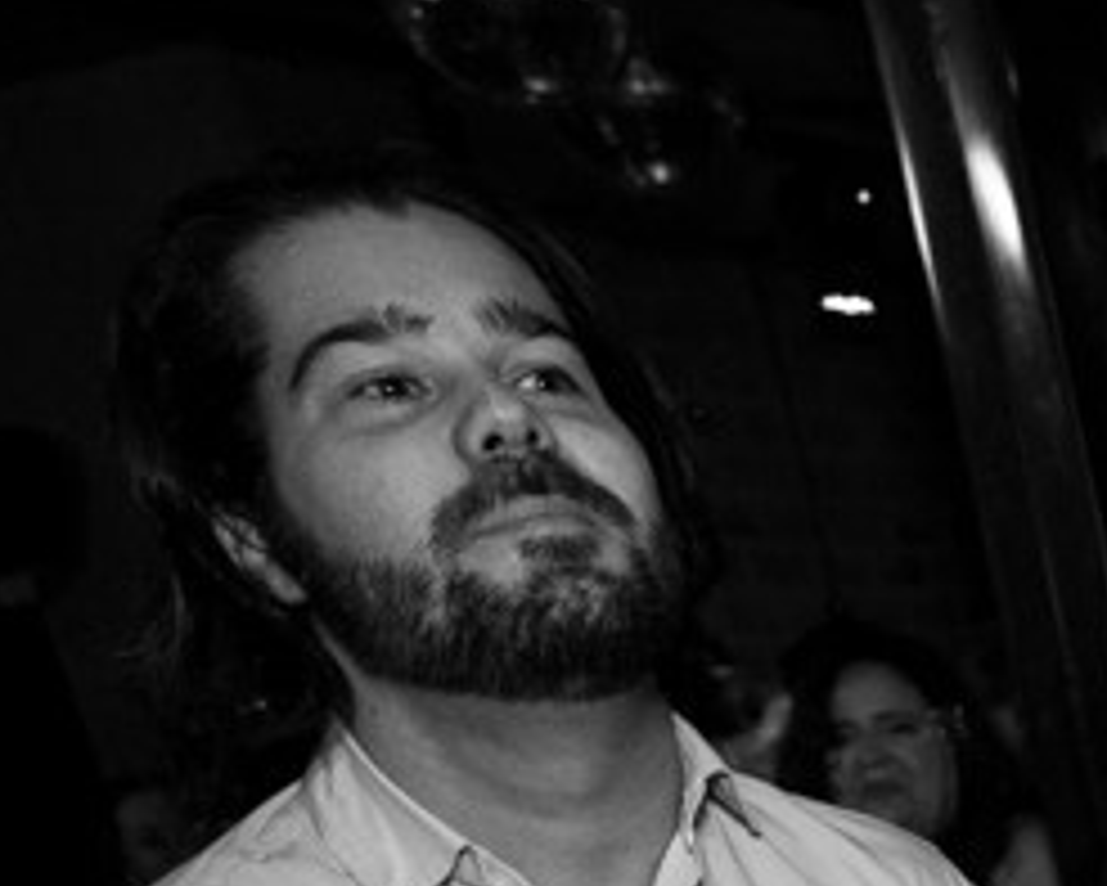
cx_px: 2084
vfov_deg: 17.9
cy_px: 1556
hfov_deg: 19.2
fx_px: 2294
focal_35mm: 70
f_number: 3.5
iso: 1600
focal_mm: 17
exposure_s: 1/200
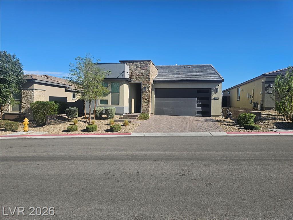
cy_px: 110
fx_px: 195
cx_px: 146
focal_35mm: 23
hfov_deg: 73.9
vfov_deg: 58.9
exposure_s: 1/756
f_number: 1.7
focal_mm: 6.3
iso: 10
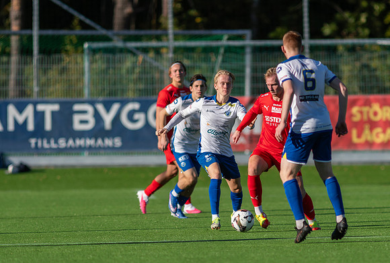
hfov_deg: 3.5
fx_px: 6308
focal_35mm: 580
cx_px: 252
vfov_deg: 2.4
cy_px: 168
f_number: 3.2
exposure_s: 1/2000
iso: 125
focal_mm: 300
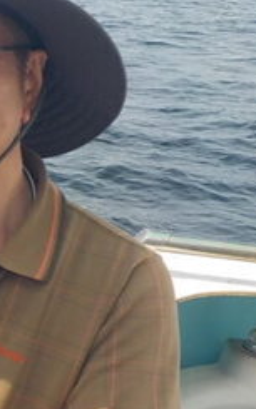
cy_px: 227
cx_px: -174
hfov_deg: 14.3
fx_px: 927
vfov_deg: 24.9
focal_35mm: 83
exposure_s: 1/1250
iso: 125
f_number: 3.3
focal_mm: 4.1
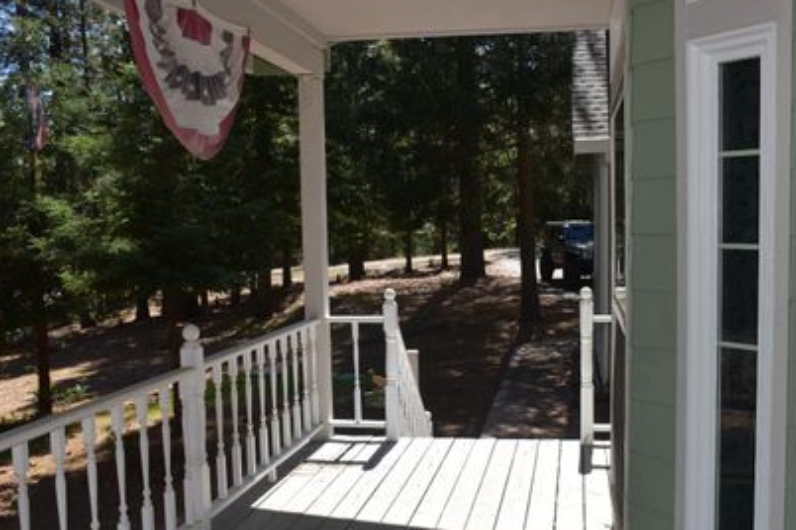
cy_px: 308
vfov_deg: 32.6
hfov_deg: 47.4
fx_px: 906
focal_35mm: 41
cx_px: 424
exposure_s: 1/200
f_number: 6.3
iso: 100
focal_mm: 22
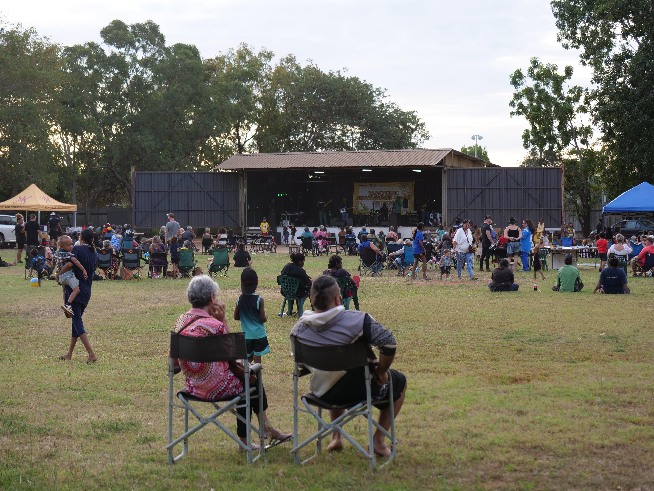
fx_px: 1323
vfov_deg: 21.0
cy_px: 246
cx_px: 327
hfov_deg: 27.8
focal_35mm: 70
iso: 200
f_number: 3.2
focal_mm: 35
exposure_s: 1/200
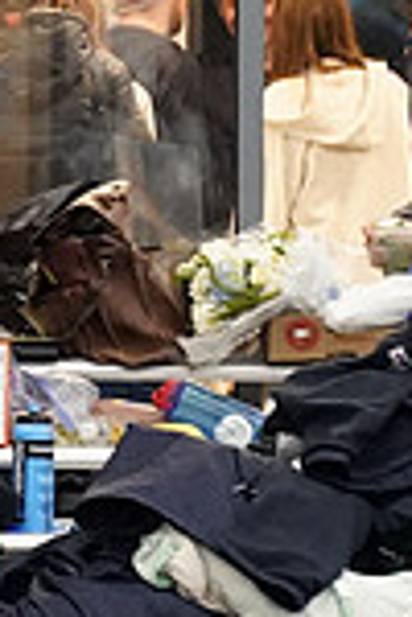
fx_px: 13973
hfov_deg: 1.7
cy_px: 185
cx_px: -709
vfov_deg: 2.5
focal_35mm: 814
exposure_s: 1/800
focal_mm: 141
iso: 8000
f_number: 4
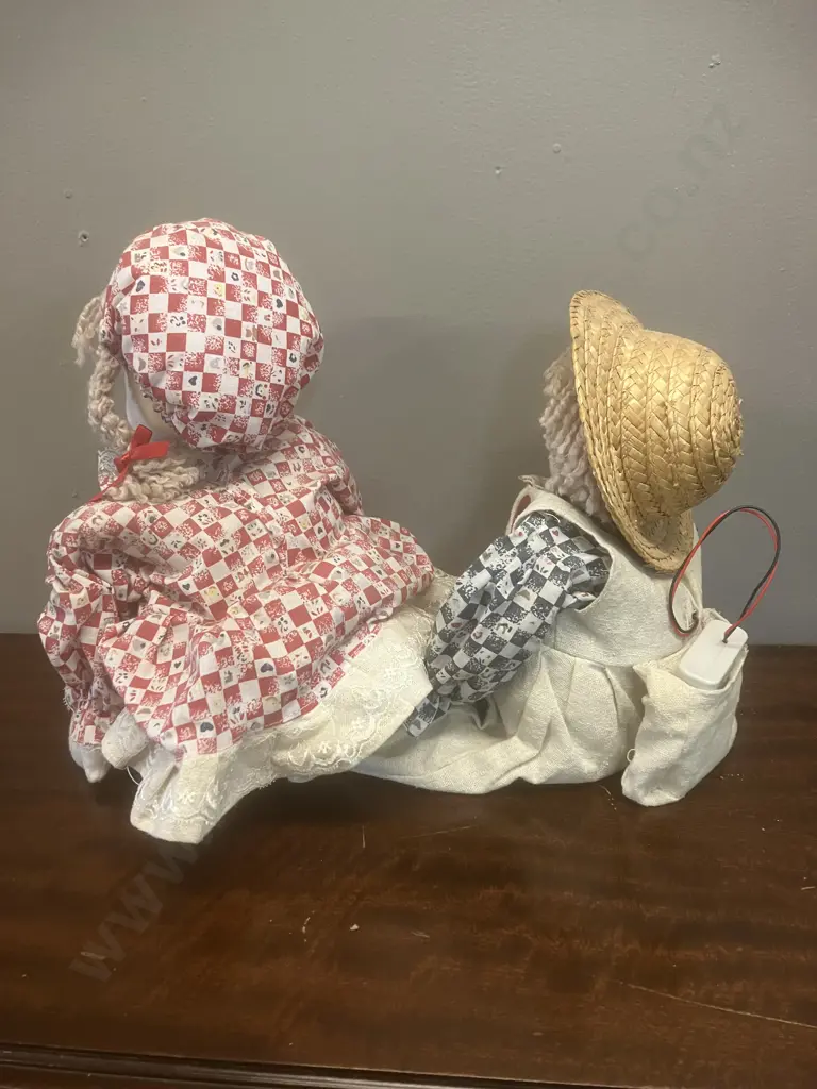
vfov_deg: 63.4
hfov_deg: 49.7
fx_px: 881
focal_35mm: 28
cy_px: 544
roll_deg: +2.8
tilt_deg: -20.4
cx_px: 408
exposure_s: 1/50
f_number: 1.8
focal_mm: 3.99
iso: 160
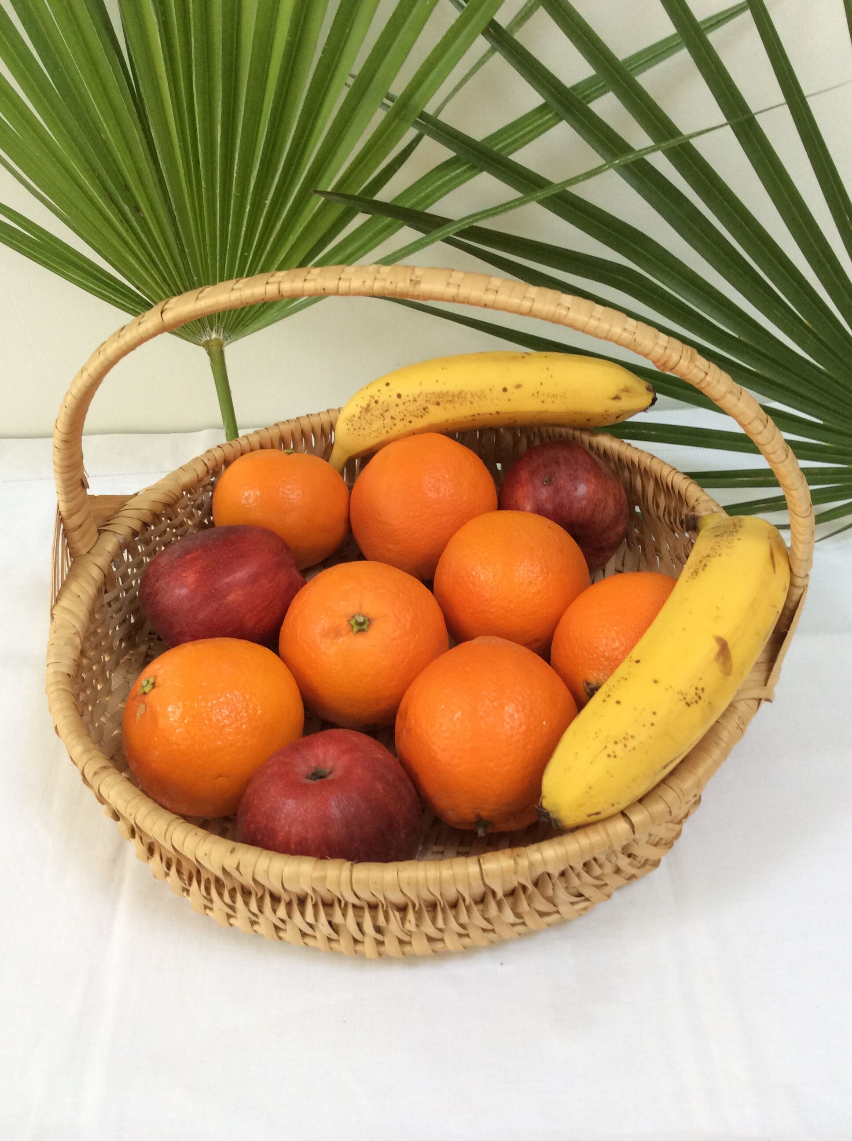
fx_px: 1053
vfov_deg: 56.9
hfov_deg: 44.1
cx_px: 426
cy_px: 570
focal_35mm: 32
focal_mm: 3.3
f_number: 2.4
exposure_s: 1/25
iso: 64
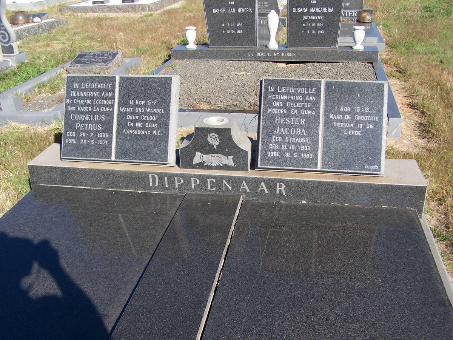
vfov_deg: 37.7
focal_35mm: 38
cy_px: 170
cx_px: 226
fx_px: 497
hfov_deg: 49.0
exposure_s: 1/500
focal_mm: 6.3
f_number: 4
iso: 80
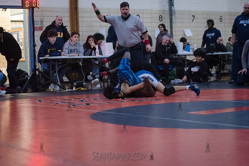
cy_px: 83
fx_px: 553
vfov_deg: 17.1
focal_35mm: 80
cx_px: 124
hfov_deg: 25.4
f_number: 3.2
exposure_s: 1/400
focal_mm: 80
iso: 8000
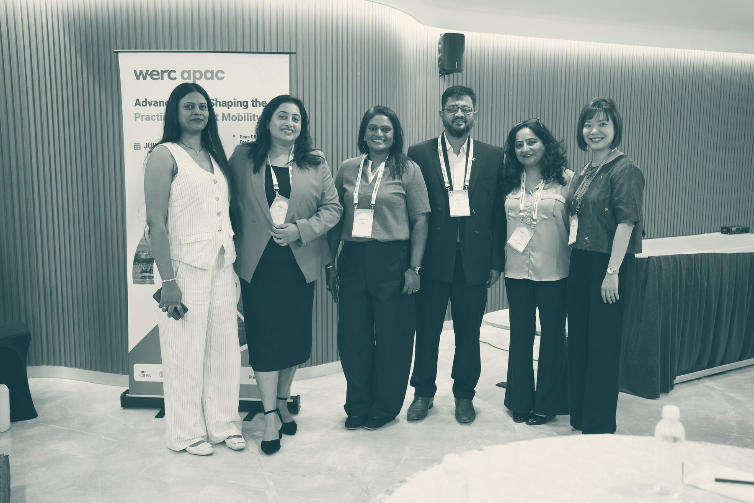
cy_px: 252
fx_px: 733
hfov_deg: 54.4
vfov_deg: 37.9
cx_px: 377
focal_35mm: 35
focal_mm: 35
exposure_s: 1/80
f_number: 3.5
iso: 4000
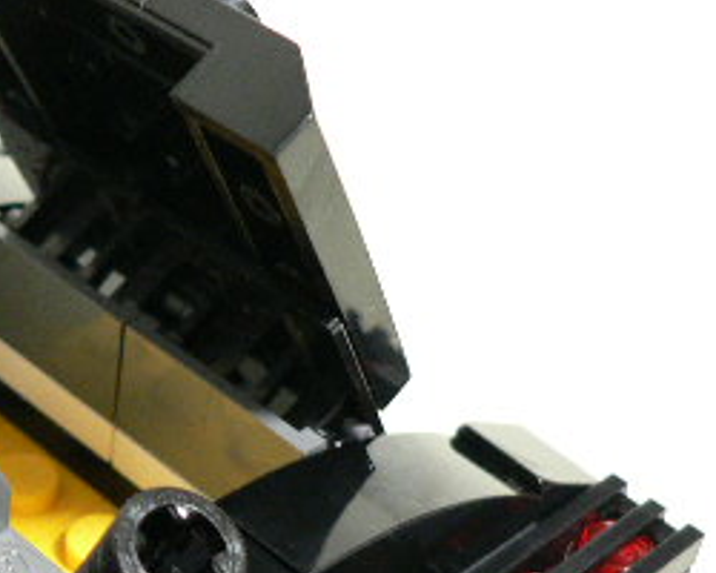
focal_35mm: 90
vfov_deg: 17.0
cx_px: -69
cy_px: 427
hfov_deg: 20.3
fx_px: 1907
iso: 200
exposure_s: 1/6
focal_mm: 6
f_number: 2.8
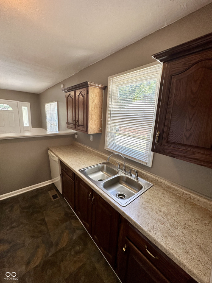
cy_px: 142
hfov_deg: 85.7
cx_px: 106
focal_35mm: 14
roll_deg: -3.1
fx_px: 114
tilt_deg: -12.9
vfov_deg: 102.1
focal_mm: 2.22
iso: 80
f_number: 2.2
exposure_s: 1/120
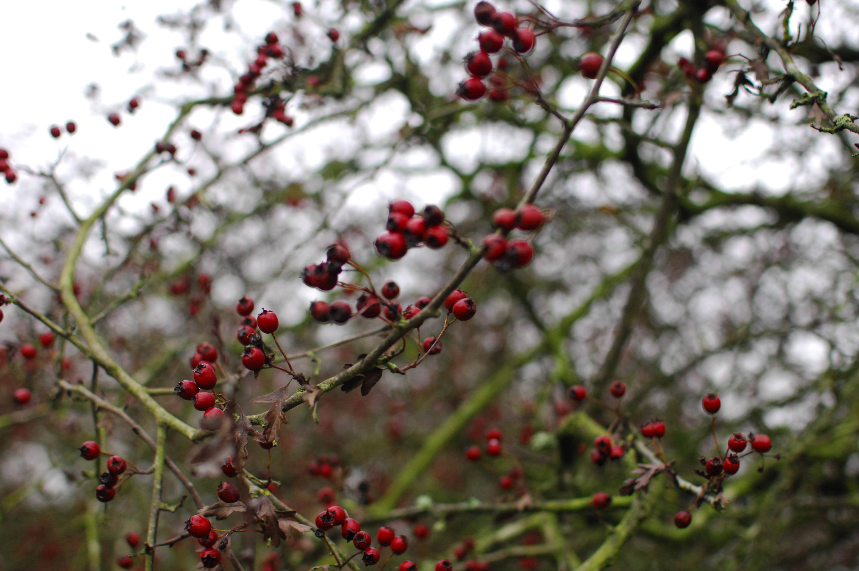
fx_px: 1251
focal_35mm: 52
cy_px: 286
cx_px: 430
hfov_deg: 37.9
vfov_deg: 25.7
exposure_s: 1/125
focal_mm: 35
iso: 400
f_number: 2.8
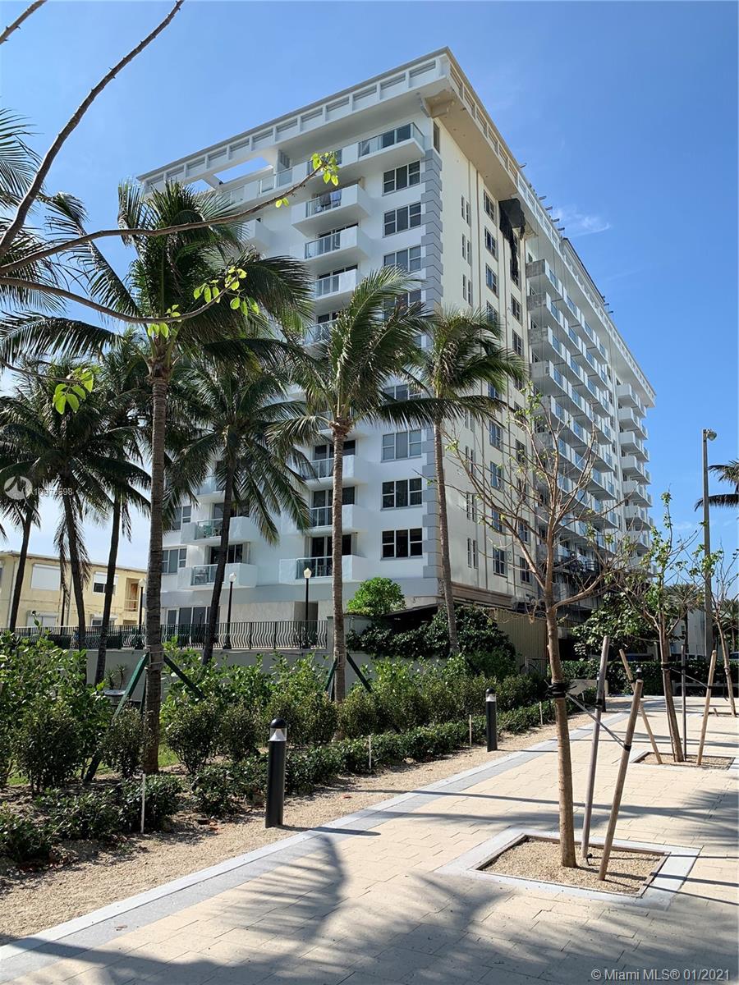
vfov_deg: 67.3
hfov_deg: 53.1
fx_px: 740
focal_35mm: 26
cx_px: 370
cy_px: 492
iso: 25
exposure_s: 1/2545
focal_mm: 4.25
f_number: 1.8
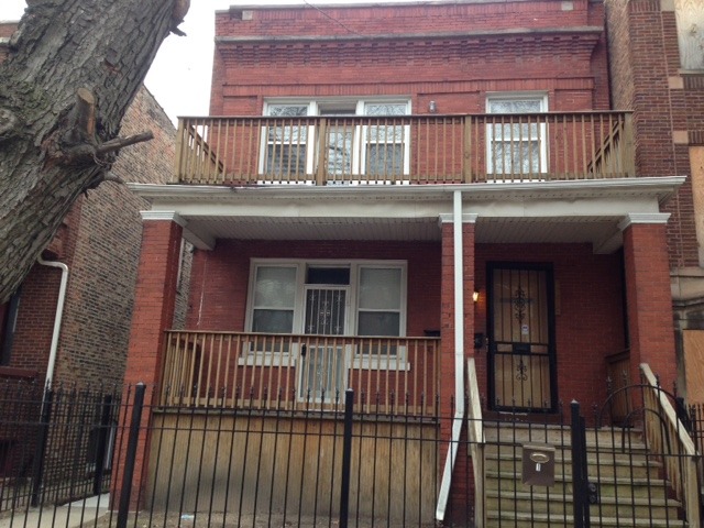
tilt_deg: +13.3
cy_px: 264
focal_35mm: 33
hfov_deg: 55.4
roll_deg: -2.4
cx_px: 352
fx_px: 671
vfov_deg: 42.9
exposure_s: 1/120
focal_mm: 4.12
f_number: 2.4
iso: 80
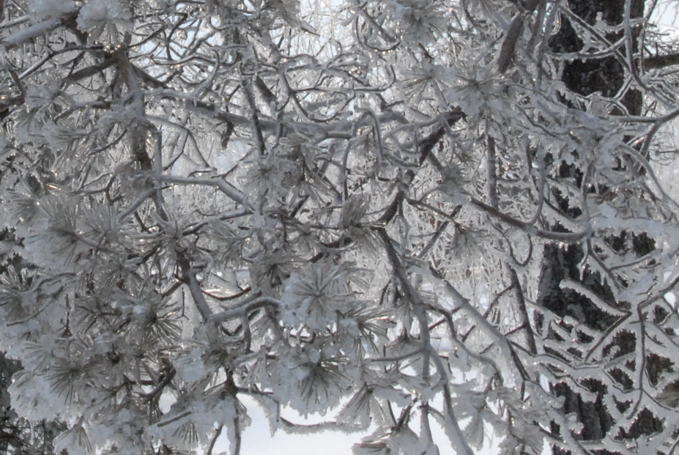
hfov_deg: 21.0
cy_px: -13
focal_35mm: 96
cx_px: 150
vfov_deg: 14.0
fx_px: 1815
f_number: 27
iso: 1600
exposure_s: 1/90
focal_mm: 29
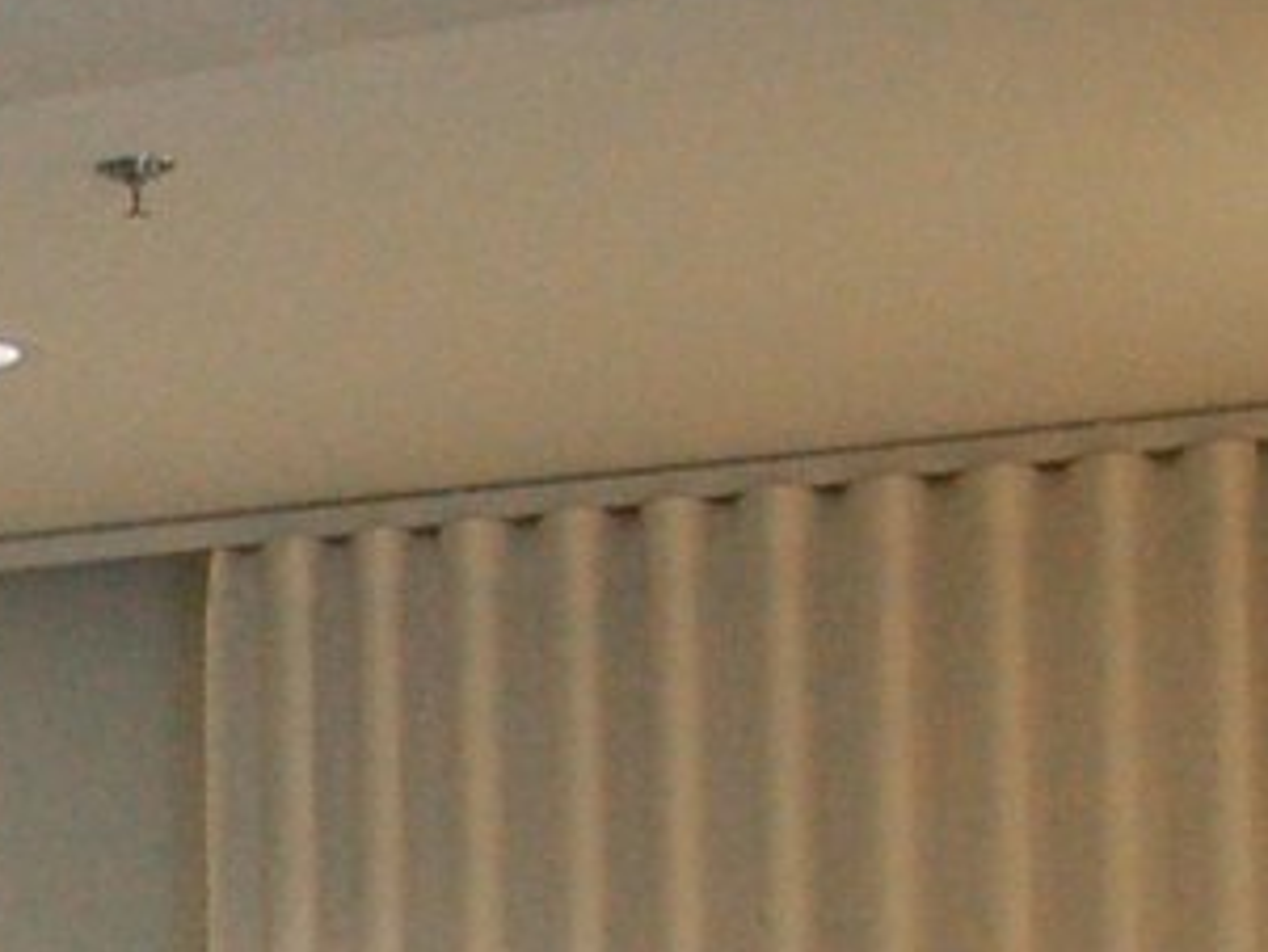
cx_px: -1715
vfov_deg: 6.2
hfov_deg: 8.0
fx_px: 8428
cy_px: 2279
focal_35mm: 230
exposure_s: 1/125
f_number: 4
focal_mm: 24
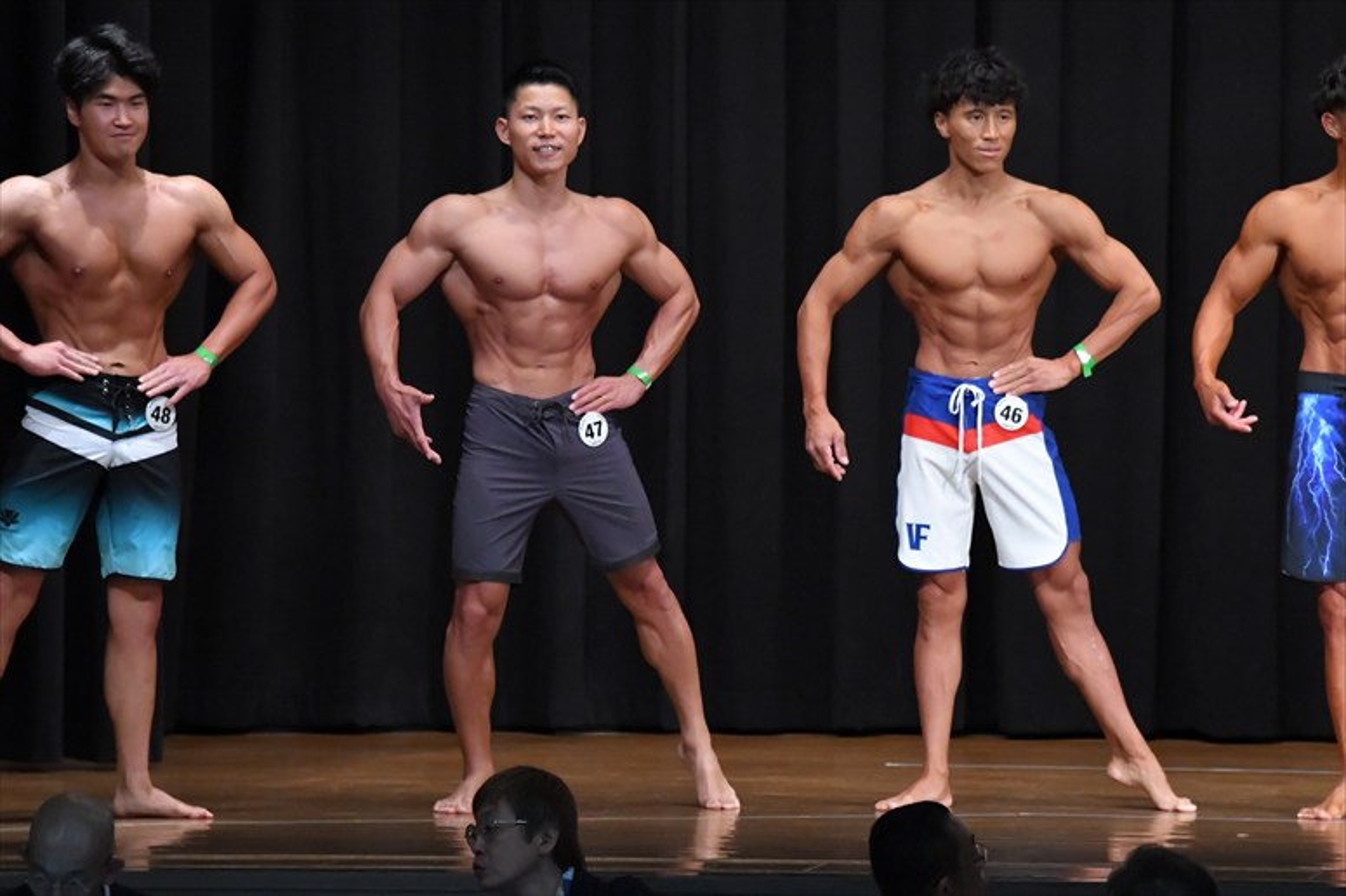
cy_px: 448
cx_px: 673
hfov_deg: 9.2
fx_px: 8409
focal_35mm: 225
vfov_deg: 6.1
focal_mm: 150
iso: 8000
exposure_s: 1/400
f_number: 5.6
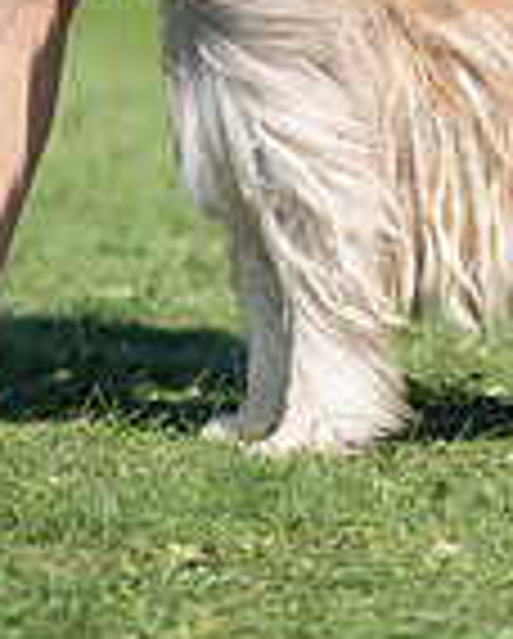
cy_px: -22
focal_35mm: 306
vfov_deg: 6.3
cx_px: 292
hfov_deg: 5.1
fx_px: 5795
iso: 100
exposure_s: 1/1250
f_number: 2.8
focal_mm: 103
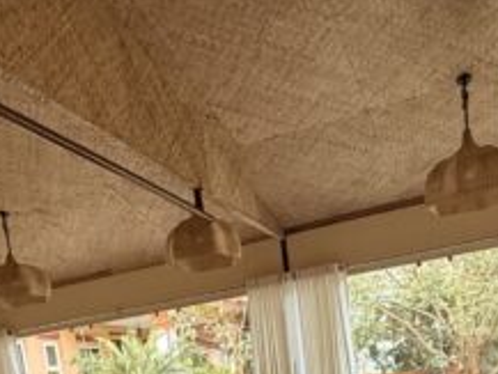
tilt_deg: -8.7
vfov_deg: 27.7
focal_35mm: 43
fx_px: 619
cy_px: 491
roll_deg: +7.0
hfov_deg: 43.8
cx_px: 272
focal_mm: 2.22
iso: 320
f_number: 2.2
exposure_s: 1/99
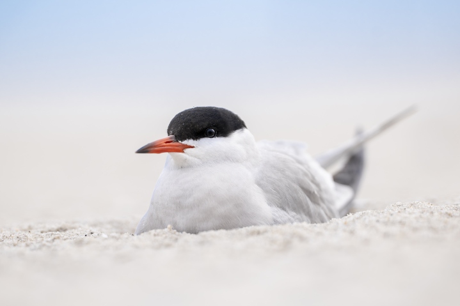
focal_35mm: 467
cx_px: 205
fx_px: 5965
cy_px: 163
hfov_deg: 4.4
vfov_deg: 2.9
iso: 800
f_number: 4
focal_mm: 420
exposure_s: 1/125
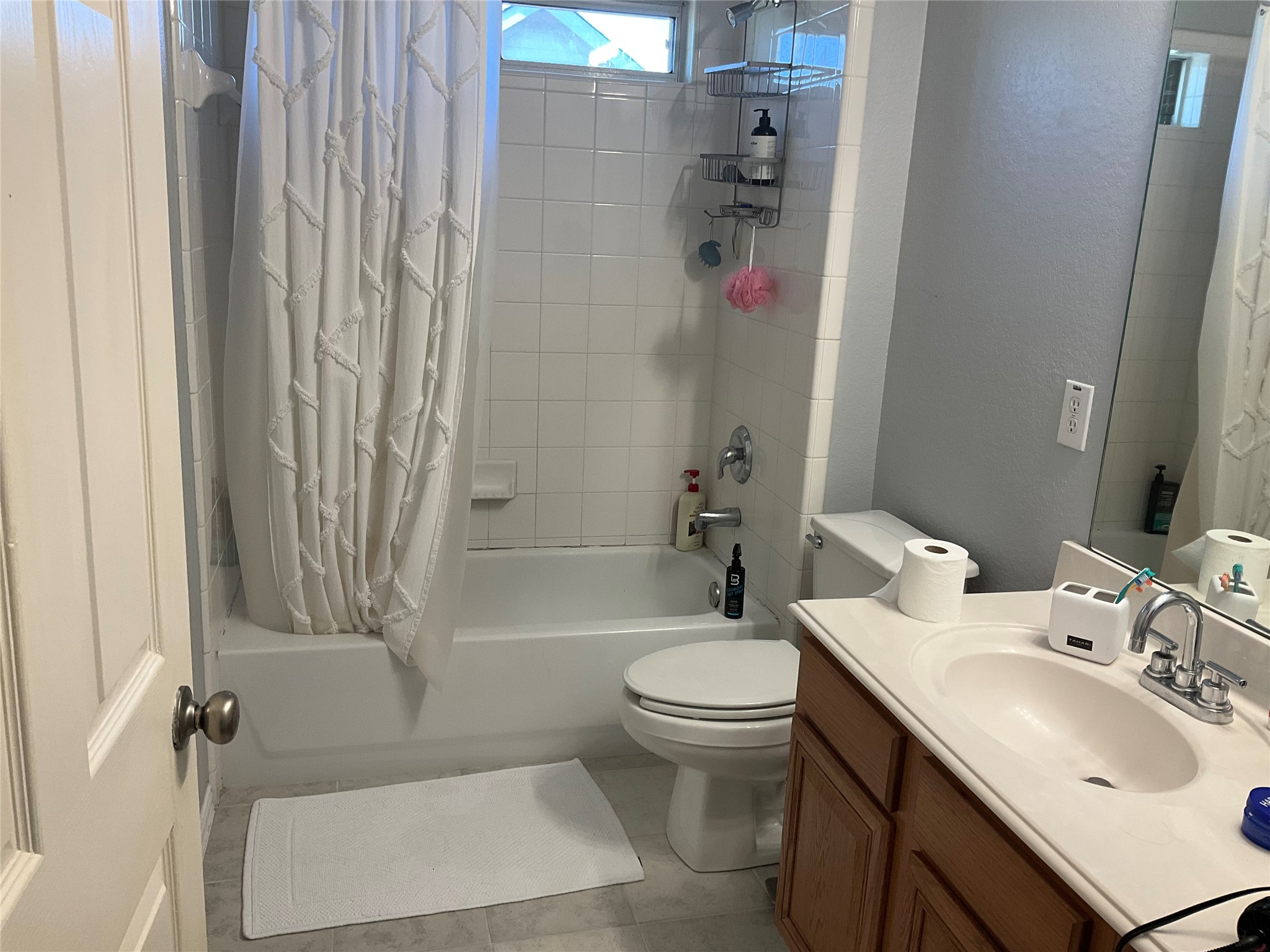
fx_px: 1064
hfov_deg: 61.7
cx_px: 635
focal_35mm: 29
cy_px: 476
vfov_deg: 48.2
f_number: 1.8
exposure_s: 1/60
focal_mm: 3
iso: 50
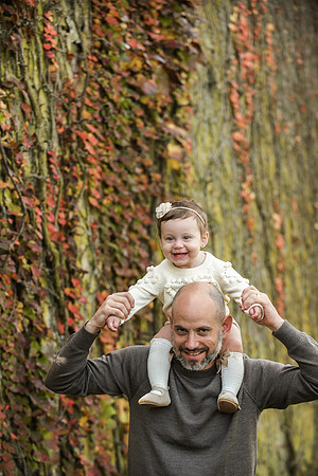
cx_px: 159
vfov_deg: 20.0
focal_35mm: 102
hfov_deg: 13.4
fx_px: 1351
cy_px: 238
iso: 800
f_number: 4
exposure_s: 1/640
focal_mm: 102
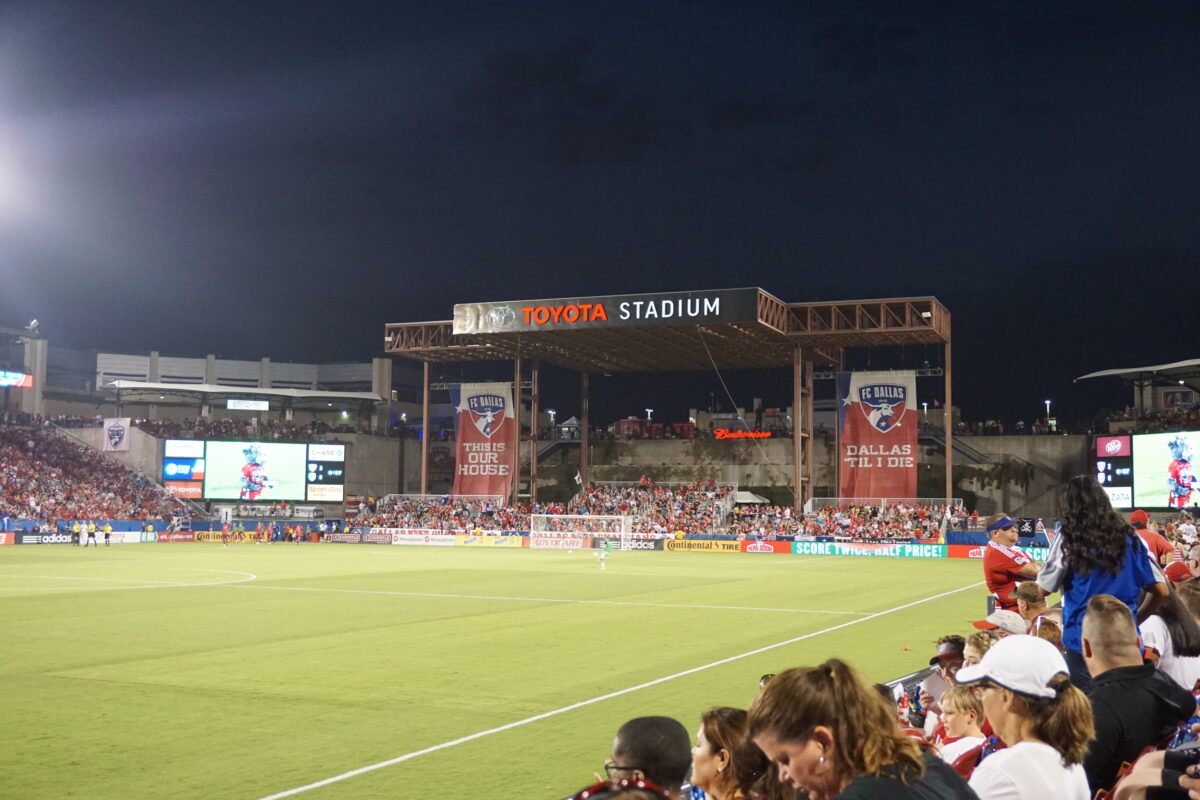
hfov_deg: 47.9
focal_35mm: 40
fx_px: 1350
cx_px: 600
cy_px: 400
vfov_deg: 33.0
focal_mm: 27
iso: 2500
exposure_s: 1/160
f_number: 4.5
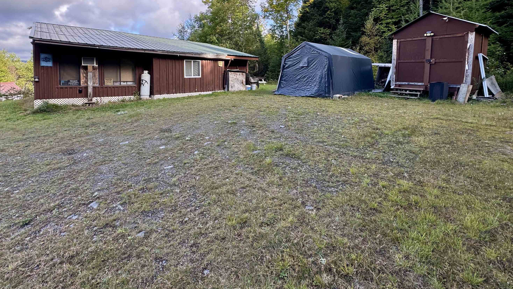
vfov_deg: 64.7
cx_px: 249
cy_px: 89
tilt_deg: -4.1
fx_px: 218
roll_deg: -0.1
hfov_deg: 99.3
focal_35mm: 16
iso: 40
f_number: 2.2
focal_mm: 2.22
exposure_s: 1/272
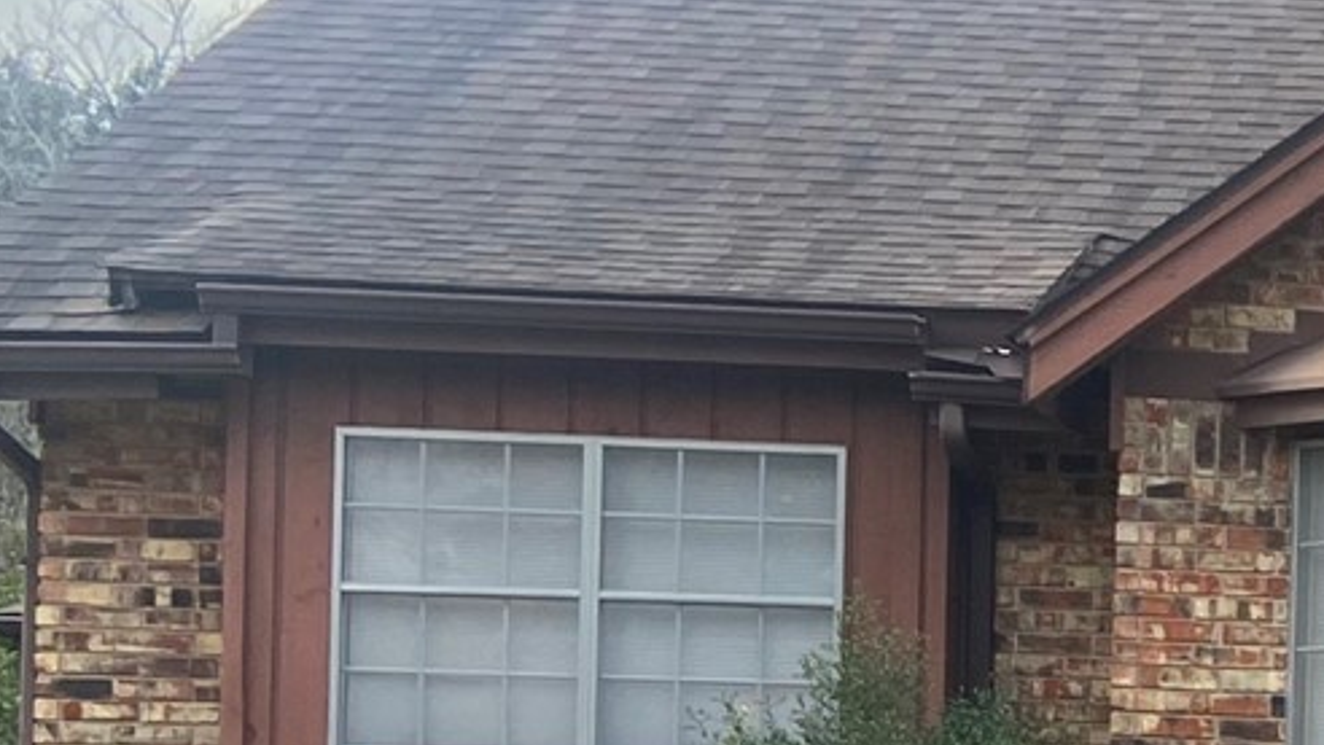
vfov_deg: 10.0
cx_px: 2395
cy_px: 1025
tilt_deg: -1.2
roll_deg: -1.4
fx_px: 4144
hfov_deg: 15.5
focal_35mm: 118
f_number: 1.8
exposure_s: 1/554
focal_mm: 4.25
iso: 32
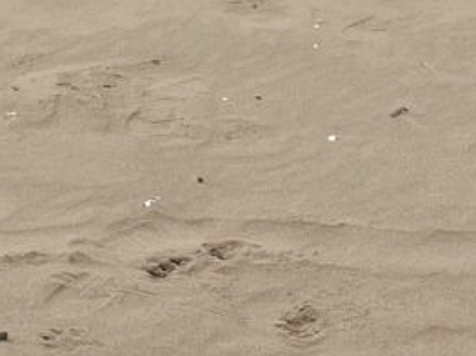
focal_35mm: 143
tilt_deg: -6.4
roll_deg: +0.0
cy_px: -534
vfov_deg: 9.2
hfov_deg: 13.8
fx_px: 1965
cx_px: 342
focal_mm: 5.1
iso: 50
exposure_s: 1/3521
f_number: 1.6
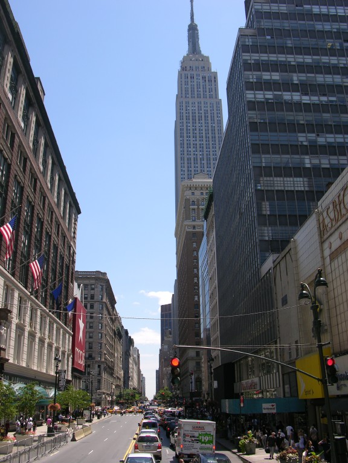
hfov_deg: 40.7
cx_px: 174
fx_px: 469
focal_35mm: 35
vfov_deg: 52.6
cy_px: 232
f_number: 5.6
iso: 50
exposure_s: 1/202
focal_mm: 8.9
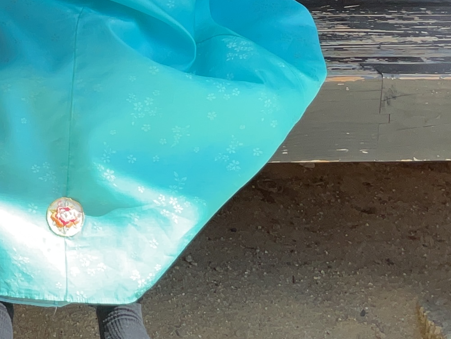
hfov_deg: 16.1
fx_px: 1525
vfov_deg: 12.2
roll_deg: +0.1
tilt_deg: -13.9
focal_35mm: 117
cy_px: -125
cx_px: -94
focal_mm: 3
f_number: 1.8
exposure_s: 1/316
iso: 16
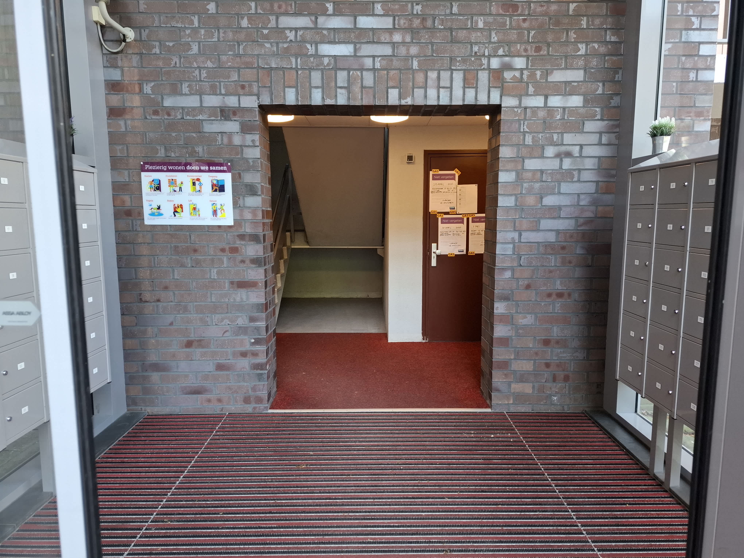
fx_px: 494
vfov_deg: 58.9
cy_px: 279
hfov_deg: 73.9
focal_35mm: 23
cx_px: 372
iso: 100
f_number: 1.8
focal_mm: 5.5
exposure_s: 1/100
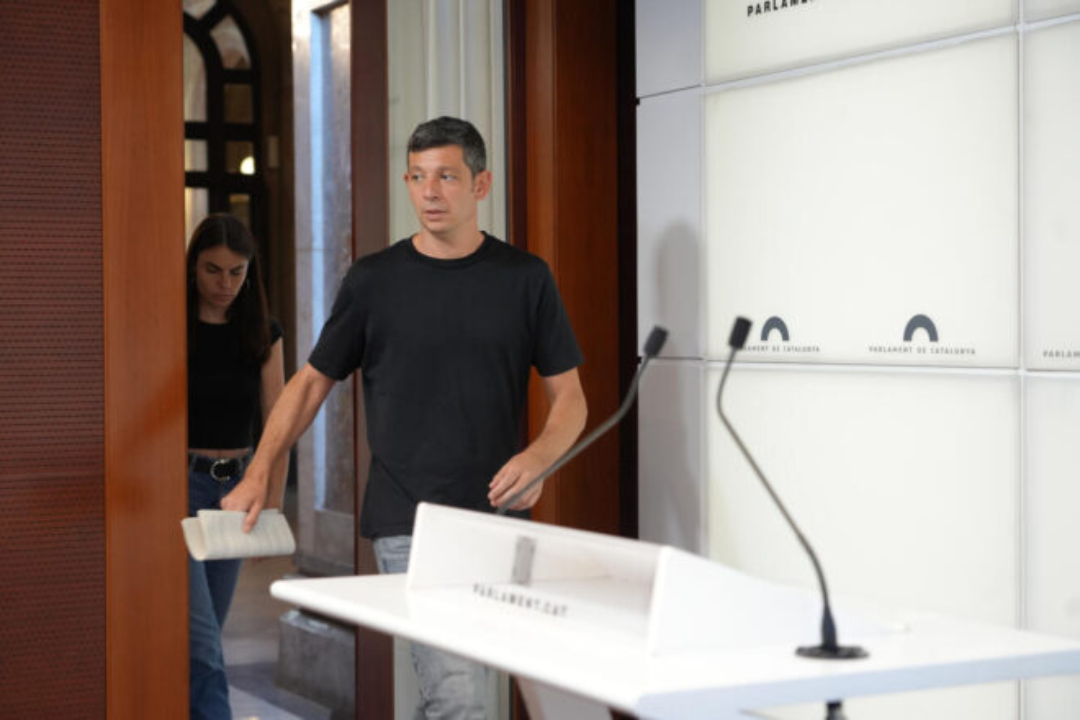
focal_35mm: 61
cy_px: 360
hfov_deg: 32.9
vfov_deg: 22.3
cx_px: 540
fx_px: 1830
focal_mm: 61
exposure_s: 1/160
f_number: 4
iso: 1600
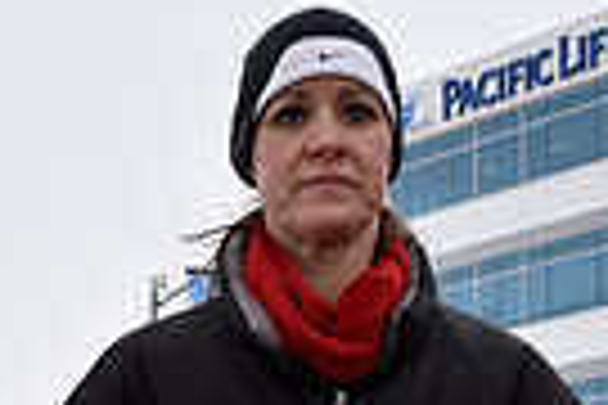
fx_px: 2618
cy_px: 776
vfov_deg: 8.5
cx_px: -86
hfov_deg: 13.0
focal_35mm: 155
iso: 400
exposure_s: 1/320
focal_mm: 36
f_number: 9
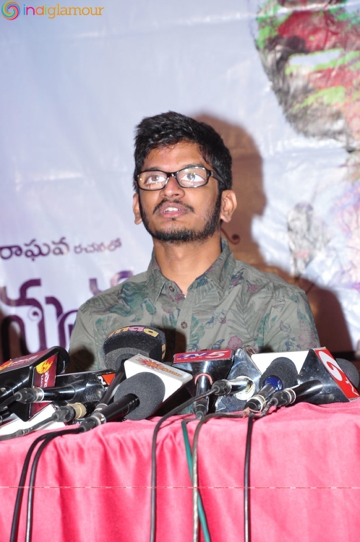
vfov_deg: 13.1
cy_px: 271
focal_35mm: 158
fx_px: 2370
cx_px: 180
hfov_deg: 8.7
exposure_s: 1/125
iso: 500
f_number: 9
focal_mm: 105
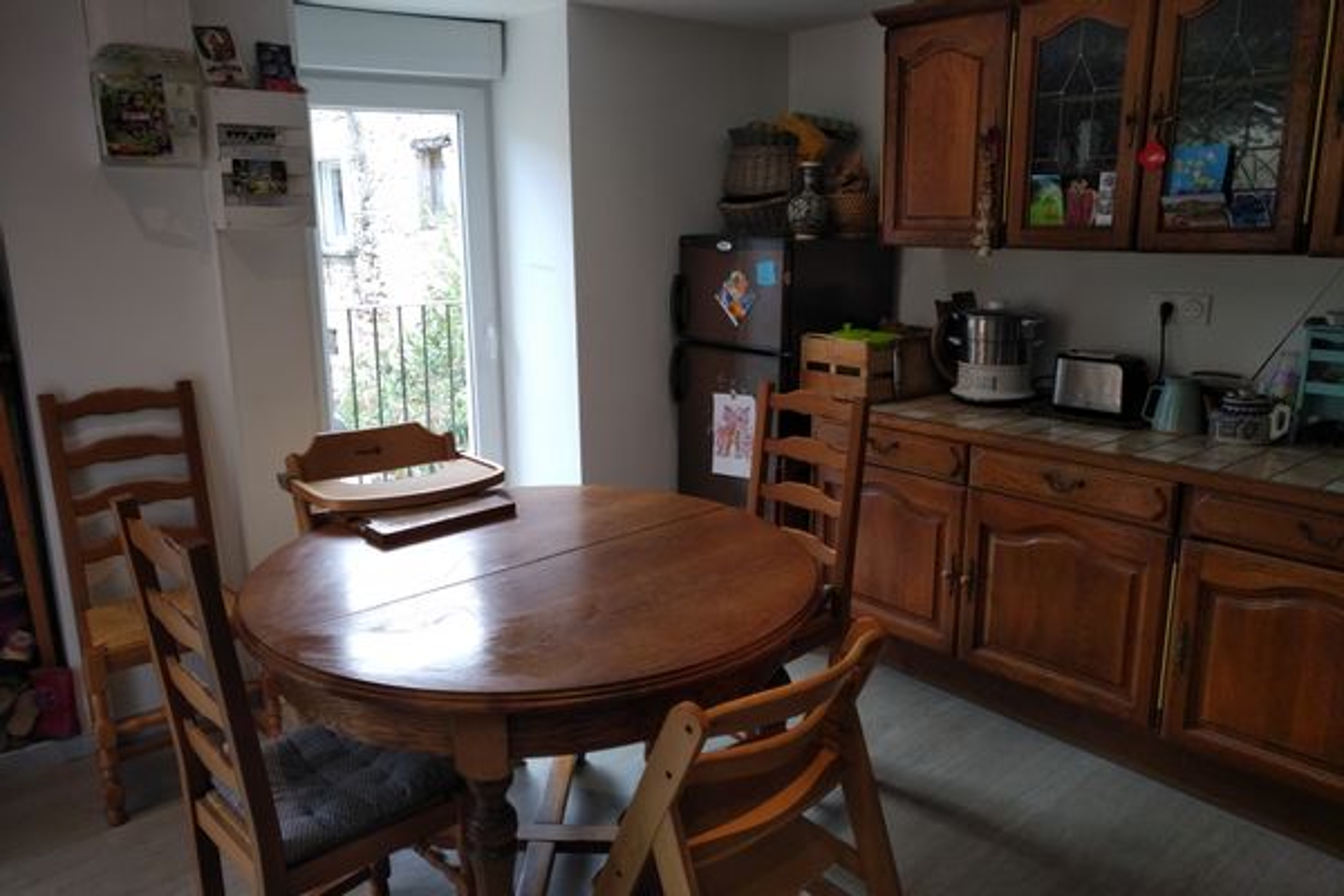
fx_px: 933
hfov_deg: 71.5
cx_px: 672
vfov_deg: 51.3
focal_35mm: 25
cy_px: 448
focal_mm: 4.52
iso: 113
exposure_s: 1/60
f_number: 2
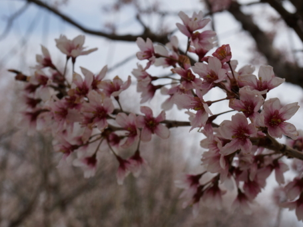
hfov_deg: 33.8
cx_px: 156
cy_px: 127
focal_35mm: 57
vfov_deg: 25.6
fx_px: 499
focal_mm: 30
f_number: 8
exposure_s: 1/320
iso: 100
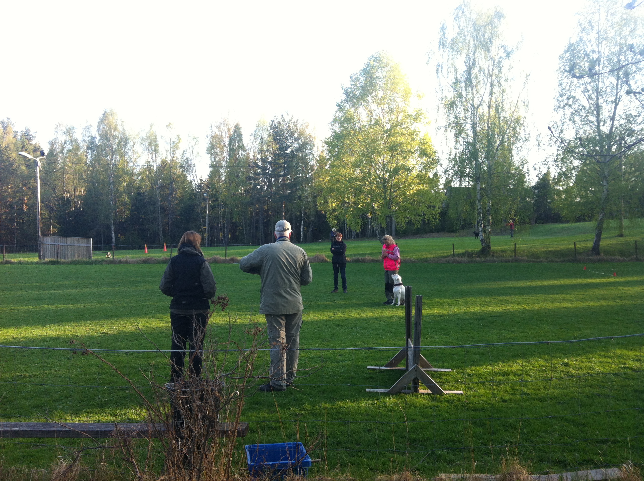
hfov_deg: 52.7
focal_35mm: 35
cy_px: 240
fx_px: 650
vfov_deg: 40.6
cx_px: 322
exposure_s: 1/136
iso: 80
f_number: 2.8
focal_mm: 3.85
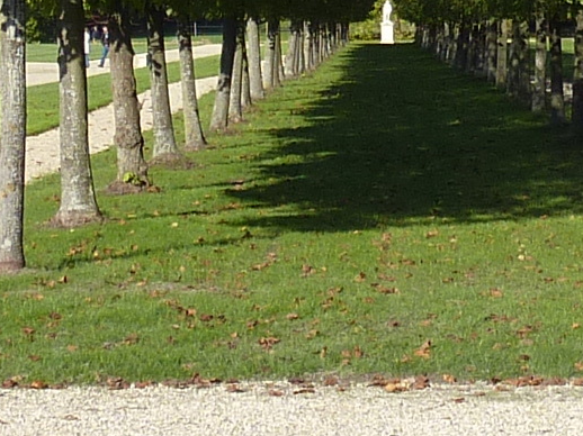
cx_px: 370
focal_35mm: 170
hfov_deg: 11.6
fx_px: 2862
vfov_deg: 8.6
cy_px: -119
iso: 80
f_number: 4
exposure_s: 1/640
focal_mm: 5
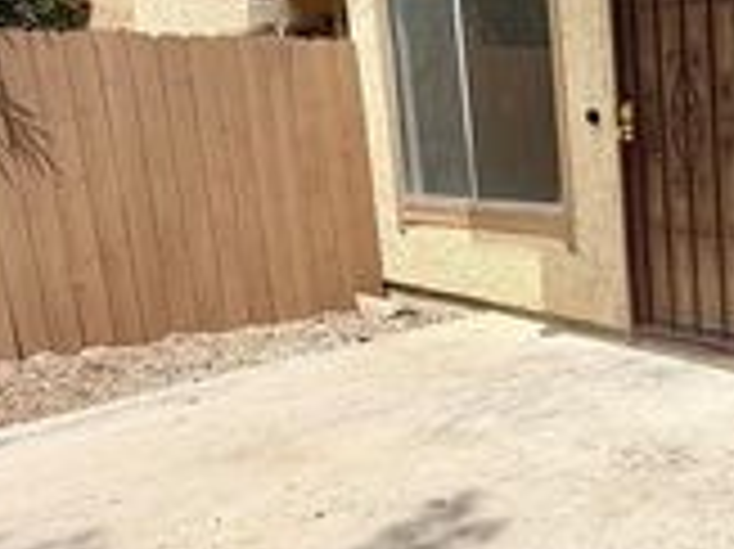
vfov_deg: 33.6
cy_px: 281
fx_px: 911
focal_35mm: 43
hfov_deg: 37.7
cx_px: 779
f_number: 2.2
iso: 40
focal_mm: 2.22
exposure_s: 1/770
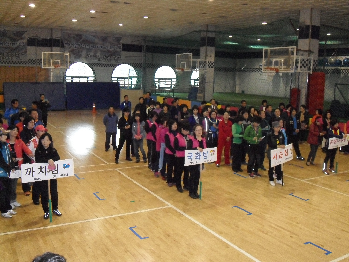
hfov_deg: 52.6
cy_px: 131
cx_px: 174
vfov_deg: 40.7
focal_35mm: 35
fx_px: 353
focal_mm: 6.3
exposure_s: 1/60
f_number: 3.6
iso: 640
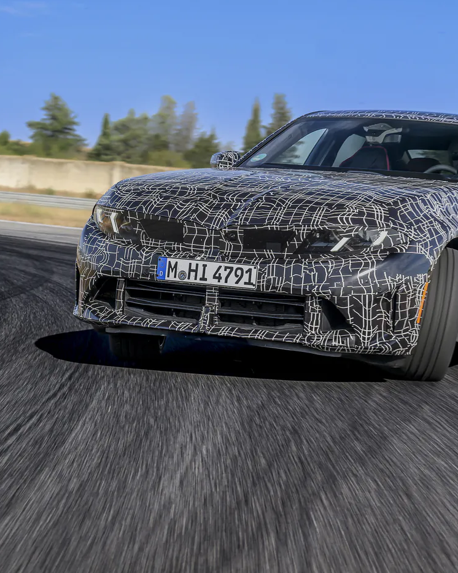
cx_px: 416
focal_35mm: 85
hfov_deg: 17.8
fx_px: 1441
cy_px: 265
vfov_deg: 22.5
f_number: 5.6
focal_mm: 44
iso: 64
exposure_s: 1/100
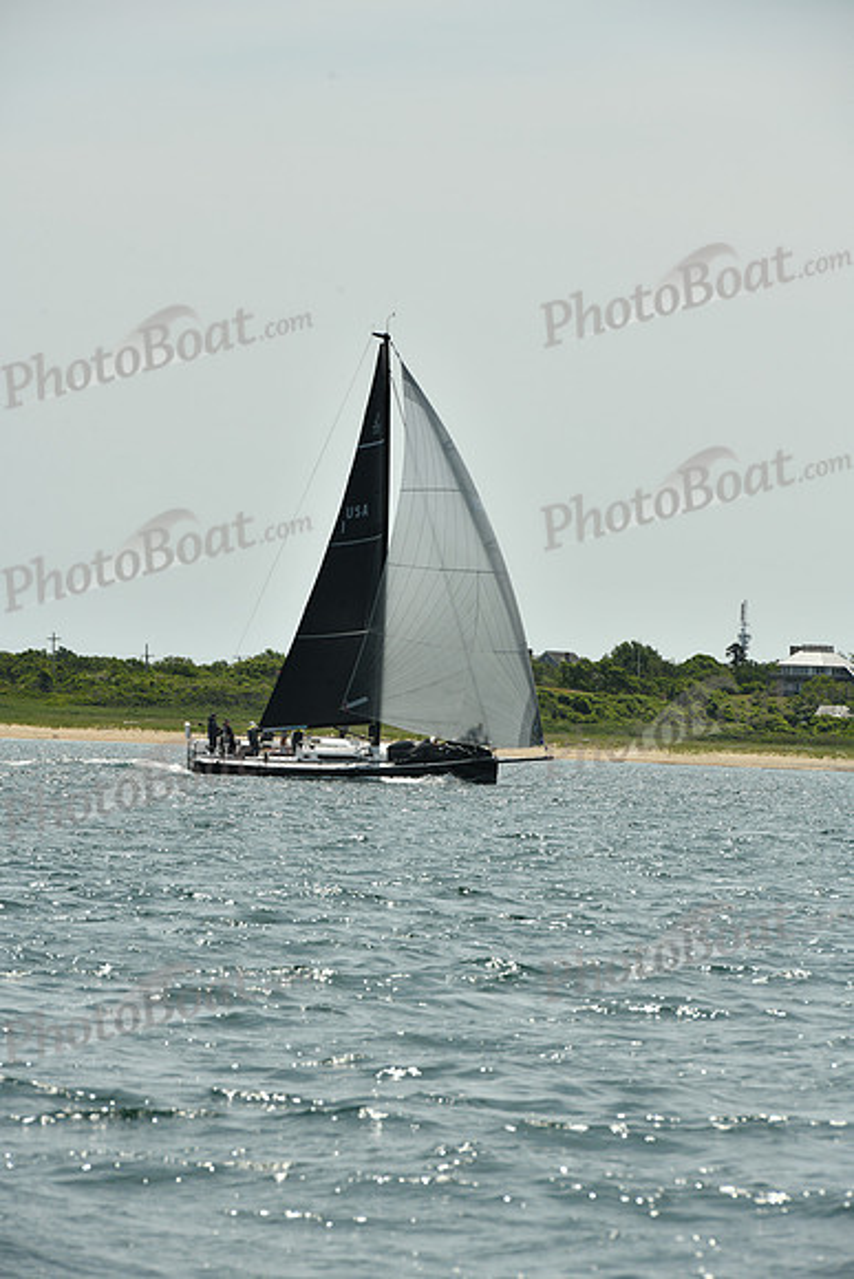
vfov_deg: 10.3
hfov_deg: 6.9
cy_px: 640
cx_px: 427
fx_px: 7112
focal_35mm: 200
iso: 320
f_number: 11
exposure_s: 1/1000
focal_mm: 200
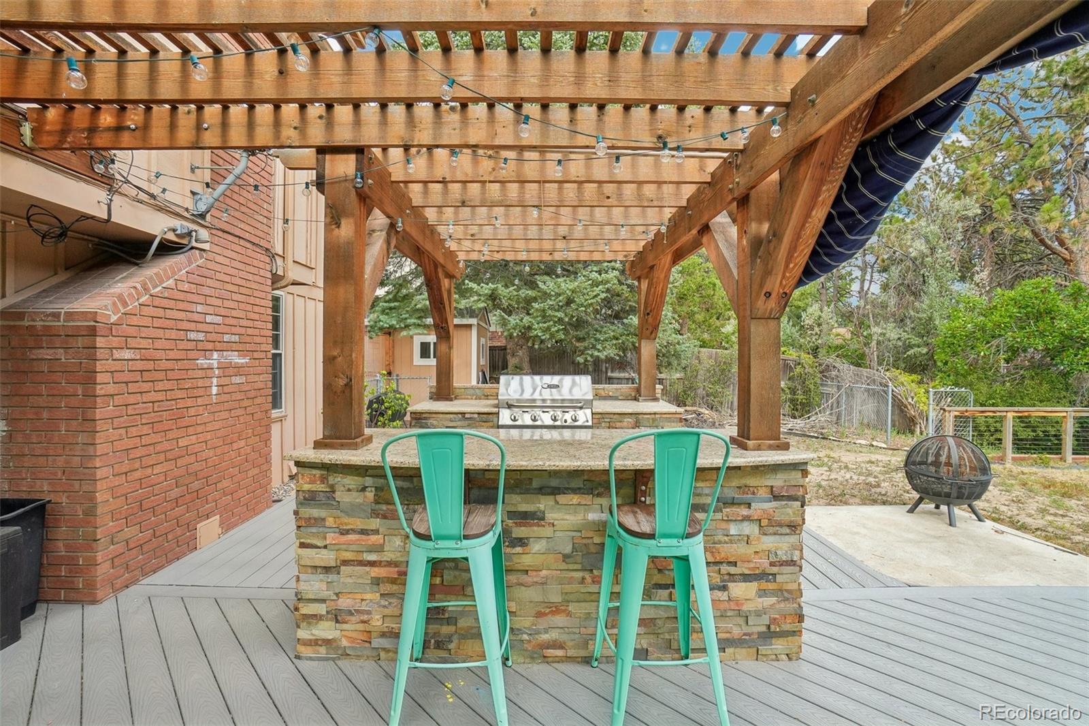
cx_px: 544
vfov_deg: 77.3
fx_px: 454
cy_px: 363
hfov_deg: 100.4
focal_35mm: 15
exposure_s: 1/100
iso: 400
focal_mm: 10
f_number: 8
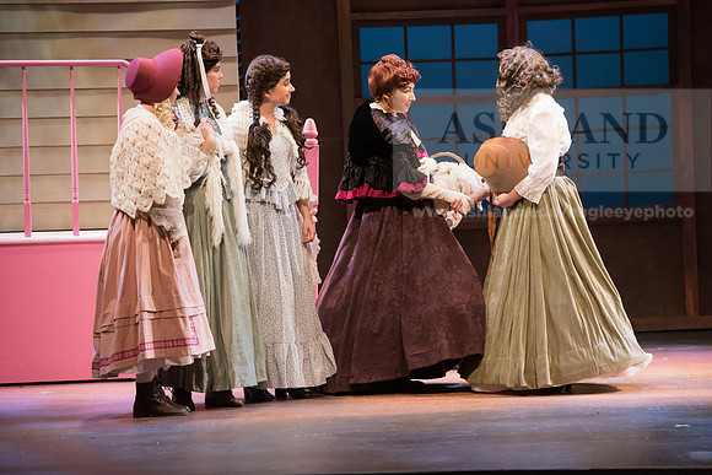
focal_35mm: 180
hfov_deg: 11.4
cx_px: 356
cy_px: 238
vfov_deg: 7.6
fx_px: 3561
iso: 5000
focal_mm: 180
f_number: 4
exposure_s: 1/320
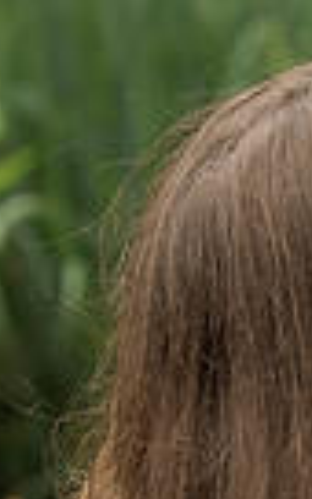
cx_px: 565
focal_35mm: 425
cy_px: 380
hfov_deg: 3.1
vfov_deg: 4.9
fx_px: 5782
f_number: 3.5
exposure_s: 1/800
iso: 400
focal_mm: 98
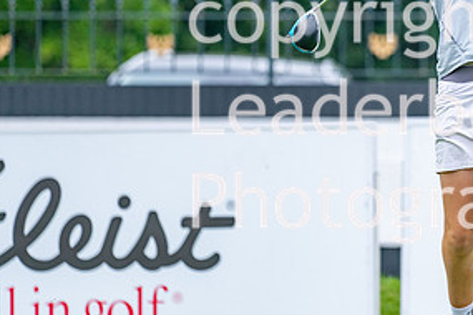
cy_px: 124
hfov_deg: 3.4
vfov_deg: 2.3
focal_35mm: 610
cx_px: 407
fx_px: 8014
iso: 400
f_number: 4.5
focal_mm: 300
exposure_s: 1/2000
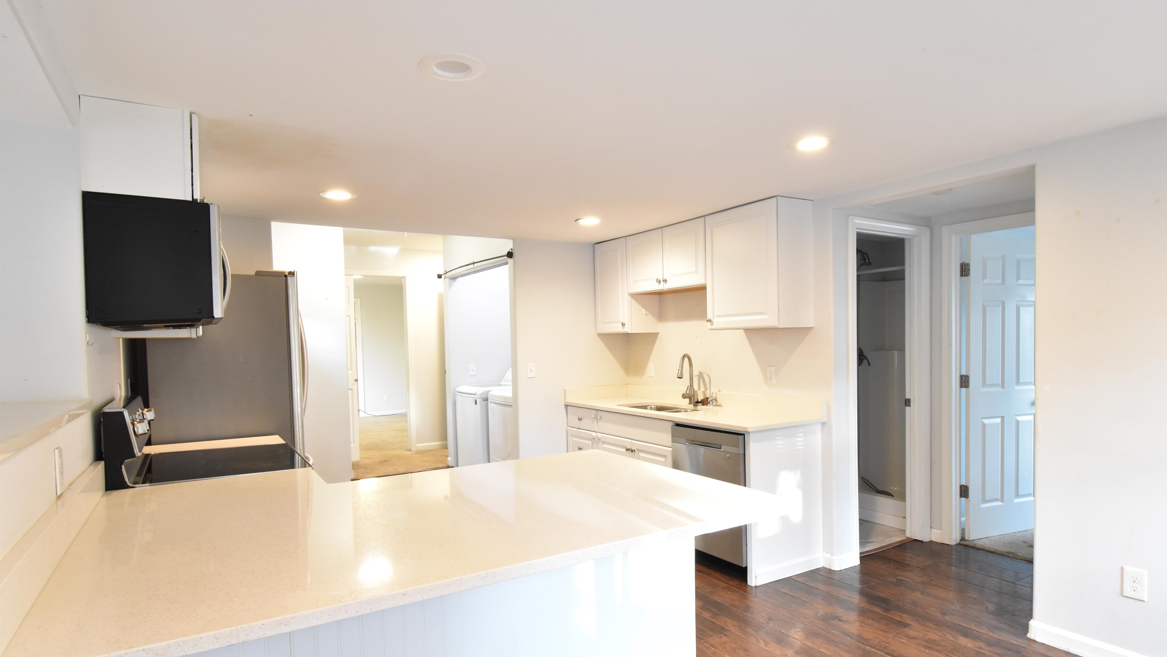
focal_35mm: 21
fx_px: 635
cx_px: 586
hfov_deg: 85.1
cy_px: 371
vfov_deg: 54.5
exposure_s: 1/10
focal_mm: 13
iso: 1600
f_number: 8
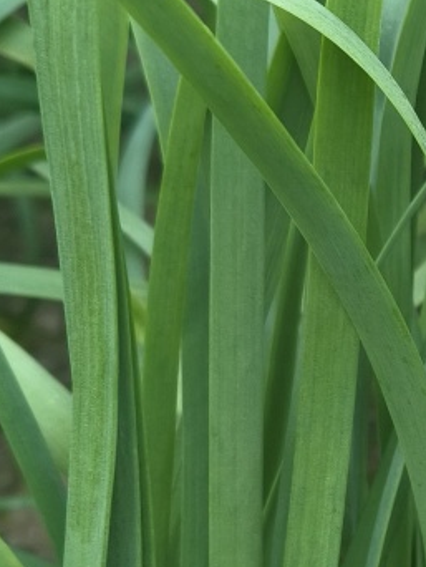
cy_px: 387
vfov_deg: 24.0
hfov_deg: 17.3
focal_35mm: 81
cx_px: 525
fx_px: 1327
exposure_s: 1/25
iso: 640
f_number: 1.8
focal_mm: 4.84
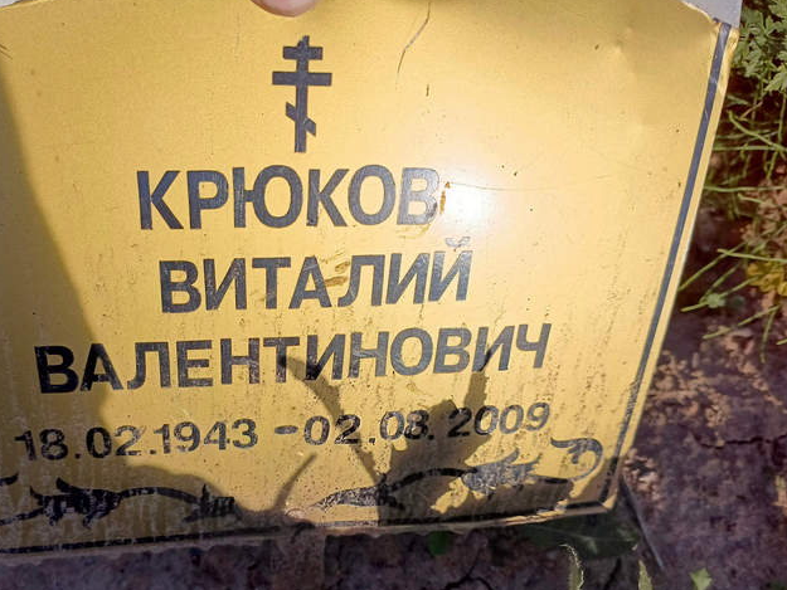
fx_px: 728
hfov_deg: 56.4
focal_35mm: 32
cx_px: 315
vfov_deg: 43.8
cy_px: 370
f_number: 1.69
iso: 117
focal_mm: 4.76
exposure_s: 1/1984
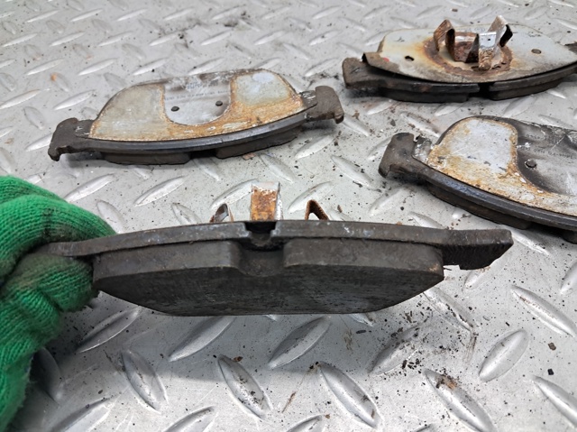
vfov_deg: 51.3
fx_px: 450
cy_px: 216
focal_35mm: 27
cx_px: 288
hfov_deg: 65.4
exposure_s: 1/60
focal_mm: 4
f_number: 1.8
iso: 200
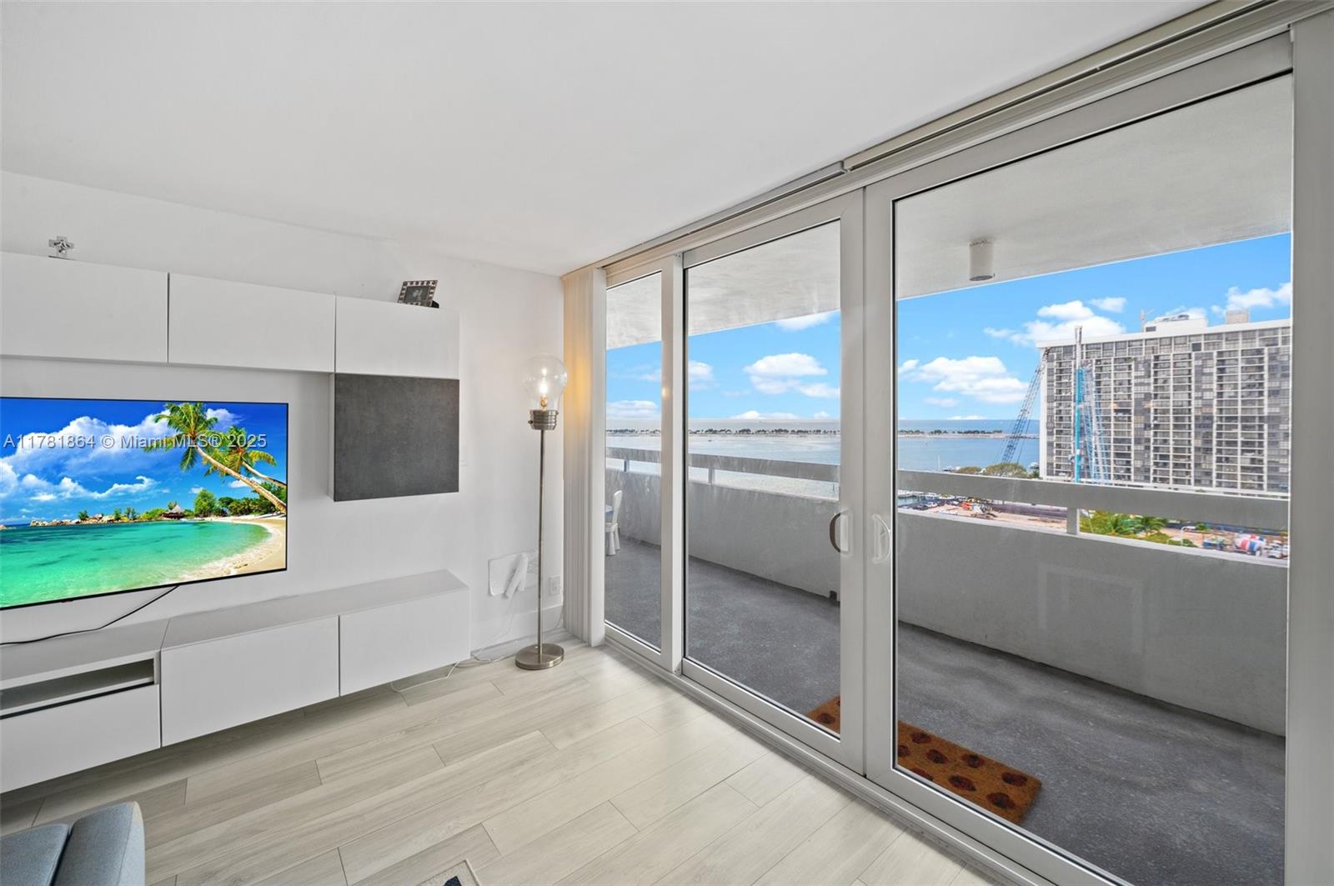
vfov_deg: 81.1
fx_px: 518
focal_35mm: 14
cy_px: 443
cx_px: 667
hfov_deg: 104.3
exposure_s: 1/20
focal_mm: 14
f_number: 8
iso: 200
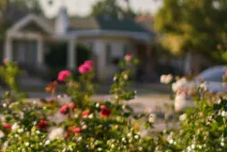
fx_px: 934
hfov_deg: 13.5
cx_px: -35
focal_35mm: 148
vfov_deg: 9.3
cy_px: 66
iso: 125
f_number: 1.4
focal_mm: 35
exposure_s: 1/500
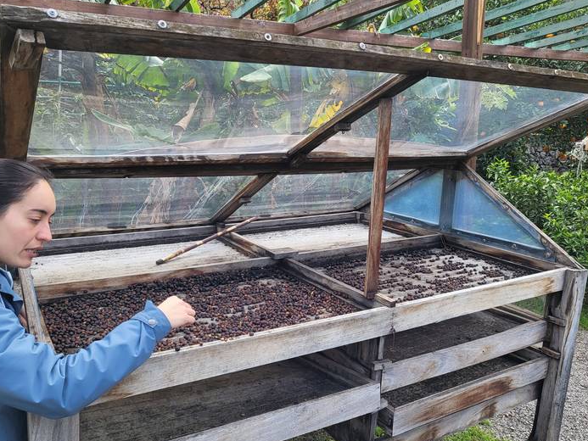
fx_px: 510
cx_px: 299
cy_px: 233
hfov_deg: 60.0
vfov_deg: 46.8
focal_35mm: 30
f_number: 1.8
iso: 50
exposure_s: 1/526
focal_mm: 4.25
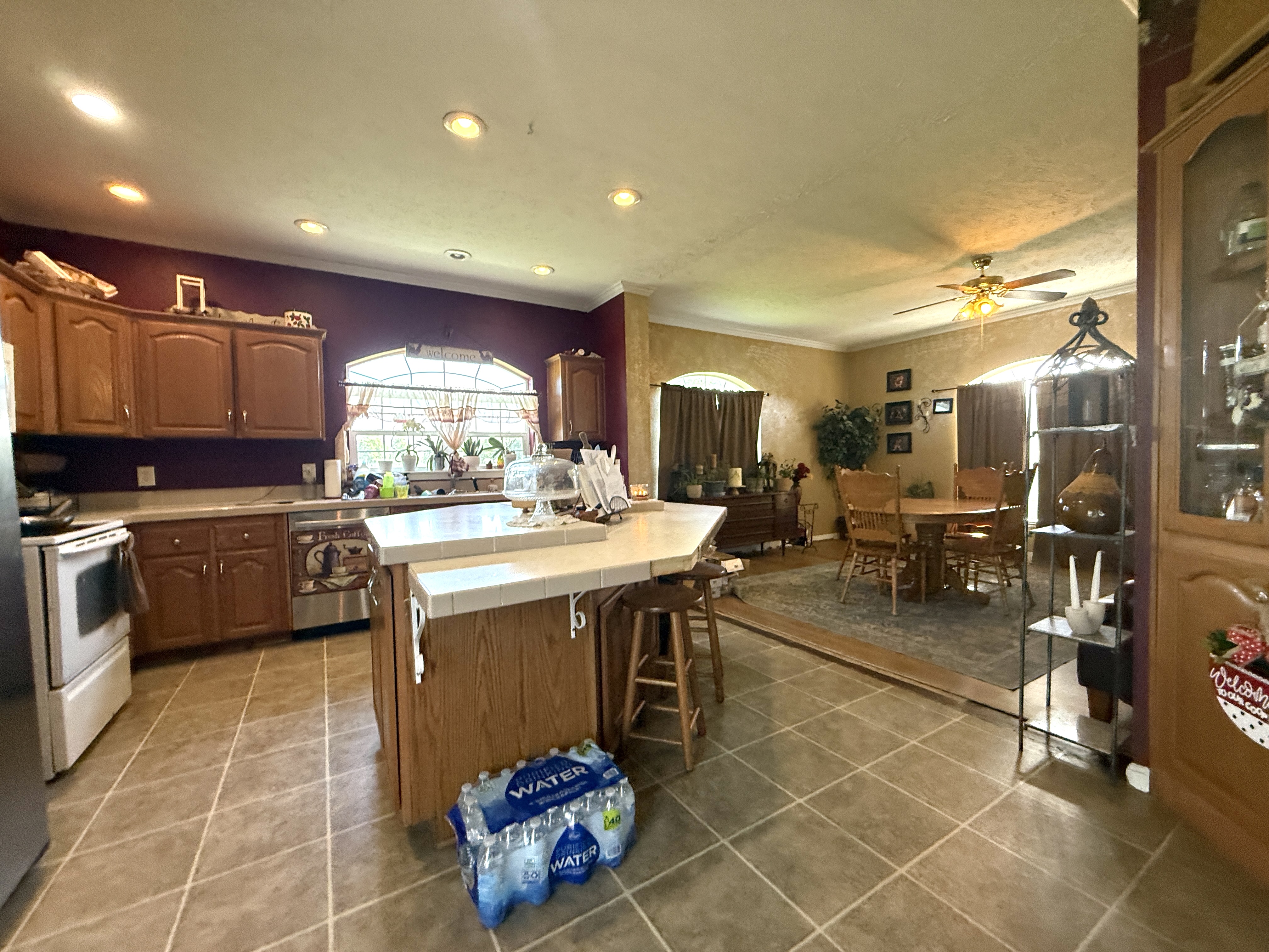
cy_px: 476
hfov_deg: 102.1
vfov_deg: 85.7
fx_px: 513
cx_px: 634
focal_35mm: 14
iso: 320
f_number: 2.2
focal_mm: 2.22
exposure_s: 1/120
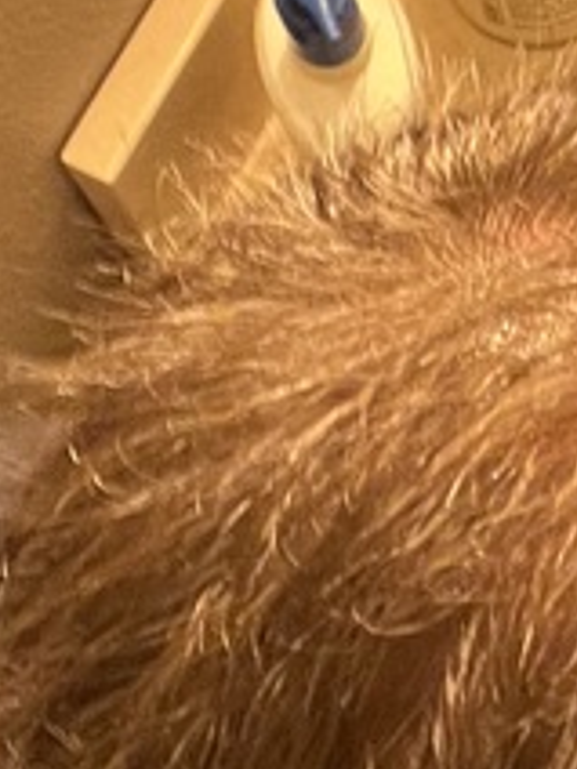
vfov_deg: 14.8
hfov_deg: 11.1
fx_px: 2889
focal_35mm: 130
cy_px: 842
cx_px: 809
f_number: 2.2
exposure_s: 1/40
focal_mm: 2.71
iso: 250
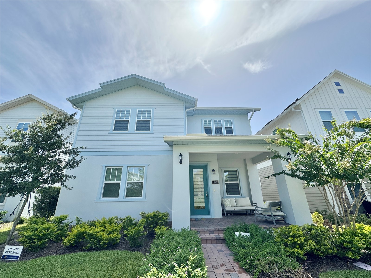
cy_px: 139
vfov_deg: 85.7
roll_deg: +0.2
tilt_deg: +20.4
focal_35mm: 14
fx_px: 150
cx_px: 186
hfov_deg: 102.1
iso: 50
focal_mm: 2.22
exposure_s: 1/2028
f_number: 2.2
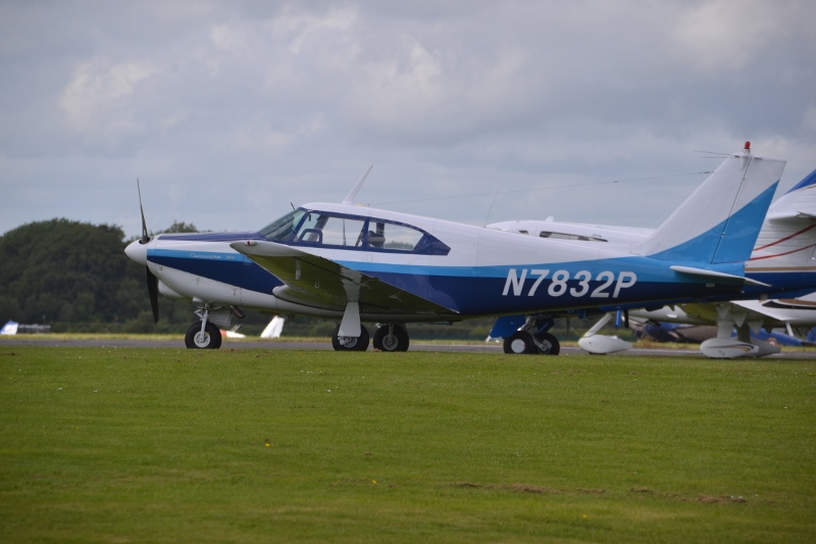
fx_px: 5608
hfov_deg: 8.3
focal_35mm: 248
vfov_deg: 5.5
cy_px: 272
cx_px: 408
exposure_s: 1/500
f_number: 5.6
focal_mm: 165
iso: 110
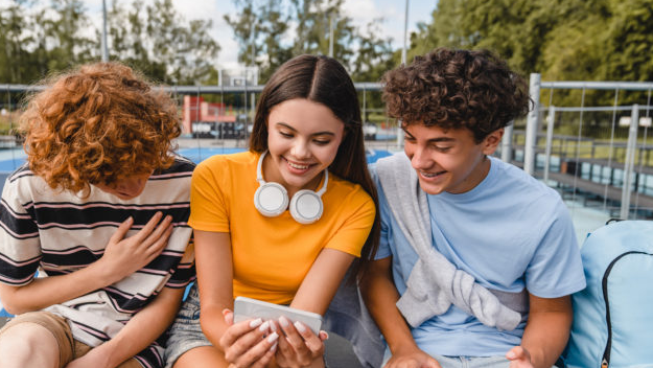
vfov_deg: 33.7
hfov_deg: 56.5
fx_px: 606
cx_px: 291
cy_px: 212
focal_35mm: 35
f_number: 4
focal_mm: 30
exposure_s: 1/1250
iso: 250
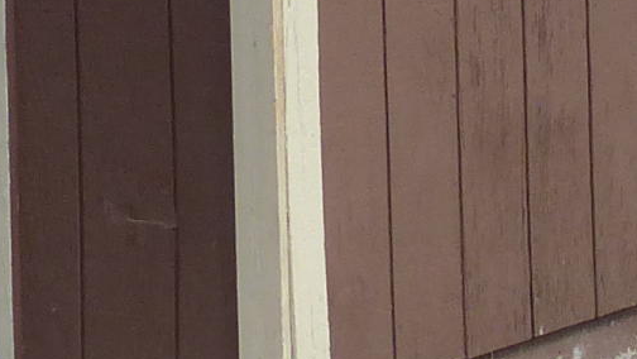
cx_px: 705
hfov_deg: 10.6
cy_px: -326
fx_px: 3396
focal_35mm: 201
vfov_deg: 5.9
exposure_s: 1/500
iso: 100
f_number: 4
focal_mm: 5.6
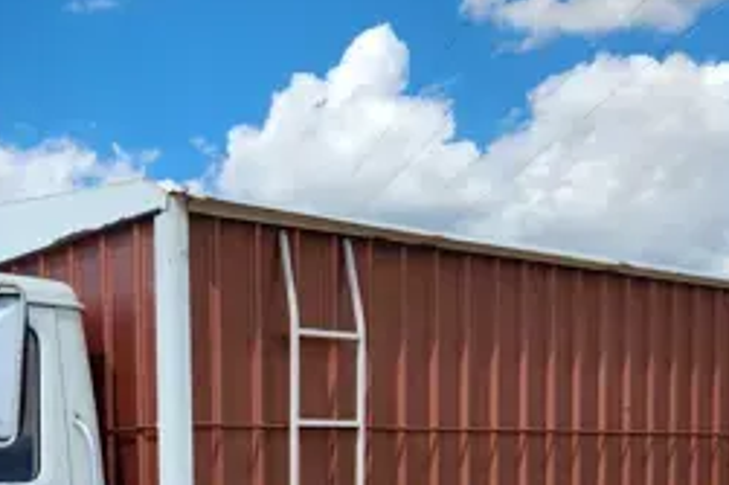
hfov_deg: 31.4
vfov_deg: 20.6
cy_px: 595
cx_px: 73
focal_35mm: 61
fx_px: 1234
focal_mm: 5.4
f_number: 1.8
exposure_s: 1/1445
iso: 20
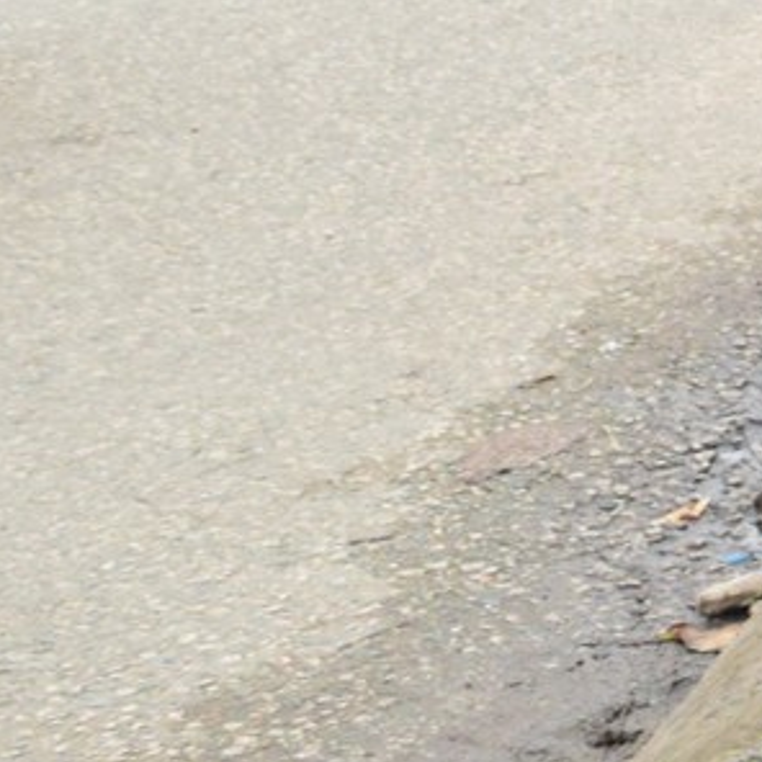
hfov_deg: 8.5
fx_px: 4284
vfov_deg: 10.0
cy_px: -223
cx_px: 2260
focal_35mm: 172
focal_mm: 20
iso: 800
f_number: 8
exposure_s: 1/160
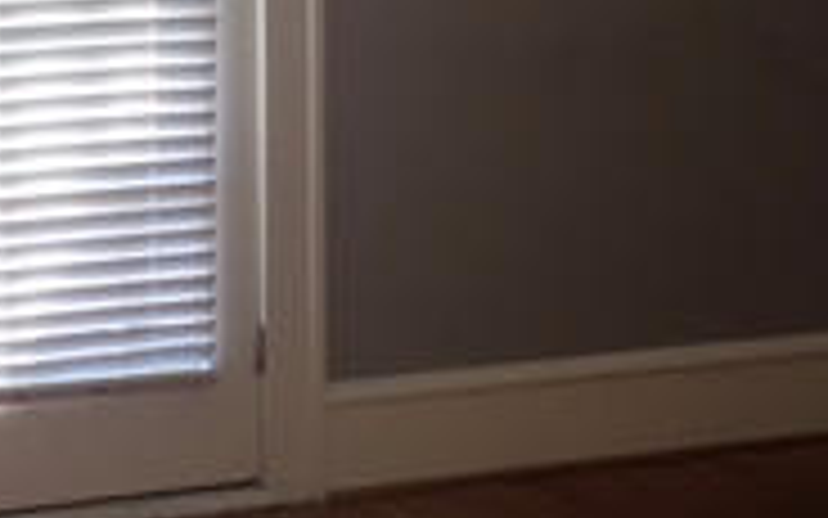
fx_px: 2415
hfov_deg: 18.9
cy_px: 131
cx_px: 0
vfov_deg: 12.2
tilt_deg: -10.5
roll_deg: +0.2
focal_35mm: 107
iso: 40
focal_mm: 4.15
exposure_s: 1/120
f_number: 2.2
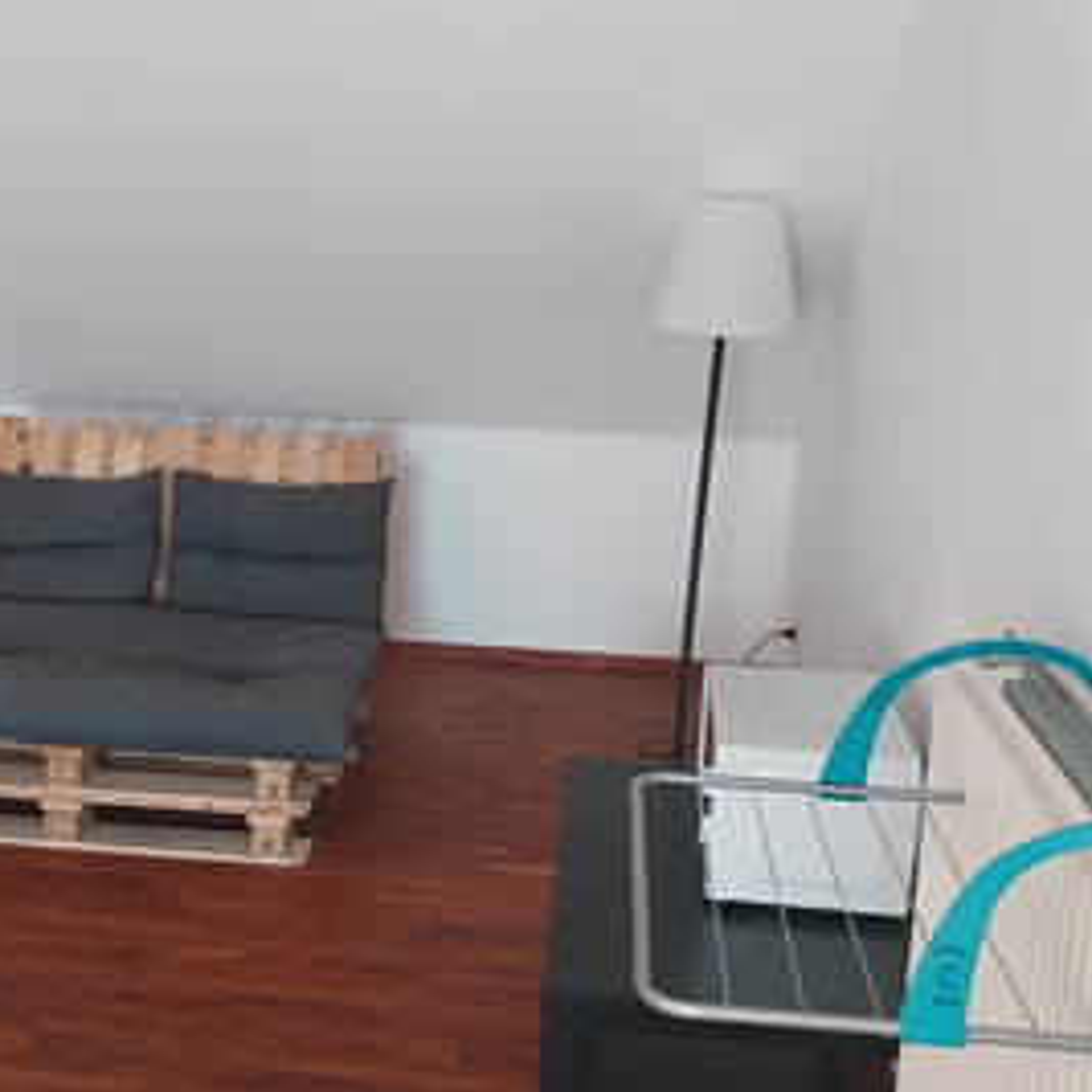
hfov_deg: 51.5
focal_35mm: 31
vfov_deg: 52.5
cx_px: 360
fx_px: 1106
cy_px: 544
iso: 200
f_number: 1.8
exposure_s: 1/50
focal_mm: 4
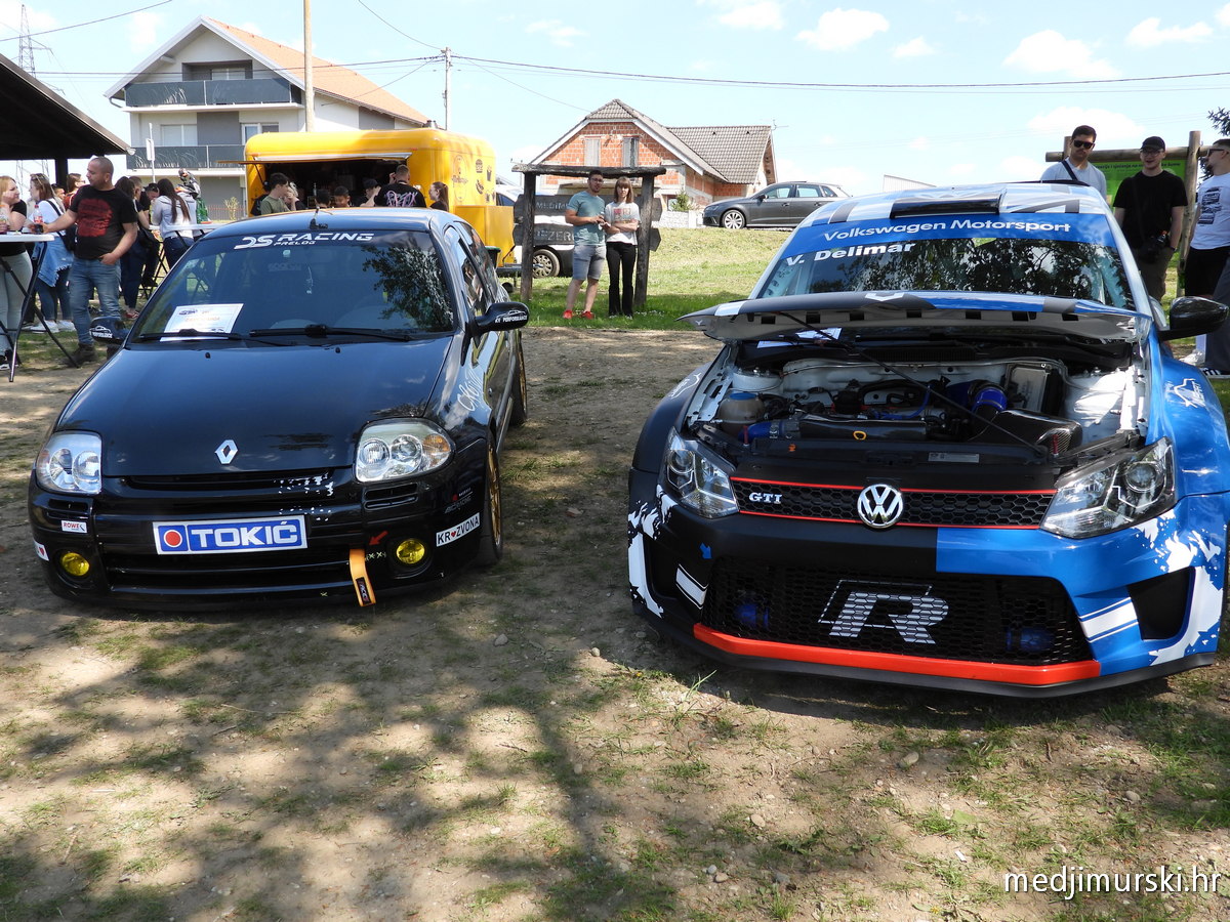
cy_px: 461
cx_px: 615
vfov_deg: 46.8
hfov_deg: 60.0
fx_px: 1066
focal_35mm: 30
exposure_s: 1/500
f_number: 3.2
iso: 100
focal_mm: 5.4
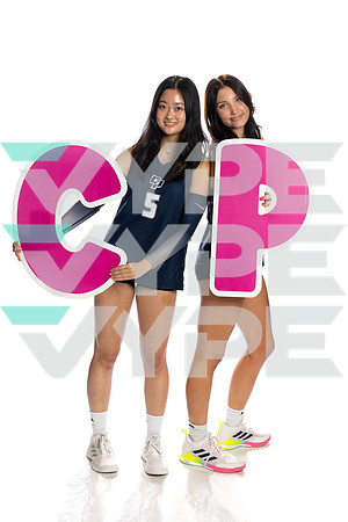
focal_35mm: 54
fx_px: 783
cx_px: 174
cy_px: 261
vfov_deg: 36.9
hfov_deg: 25.1
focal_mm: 54
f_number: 8
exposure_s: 1/250
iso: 640
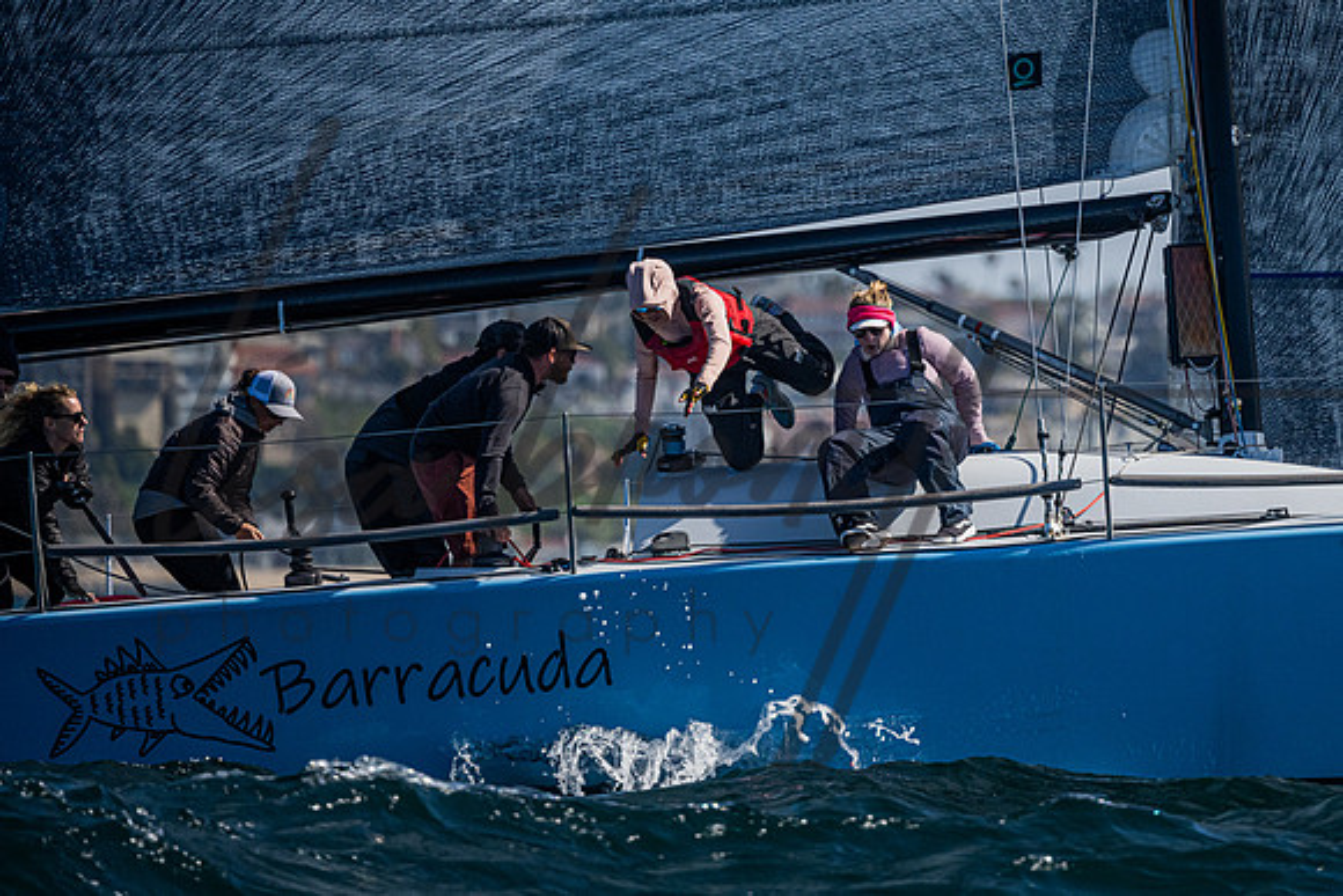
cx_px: 893
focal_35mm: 550
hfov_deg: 3.7
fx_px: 20531
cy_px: 303
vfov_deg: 2.5
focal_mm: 400
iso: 400
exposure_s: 1/8000
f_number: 5.6
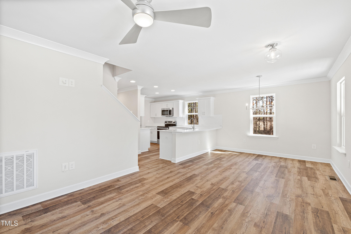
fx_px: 146
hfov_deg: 100.4
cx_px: 176
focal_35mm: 15
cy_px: 117
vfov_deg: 77.3
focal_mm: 10
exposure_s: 1/4
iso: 100
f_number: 8
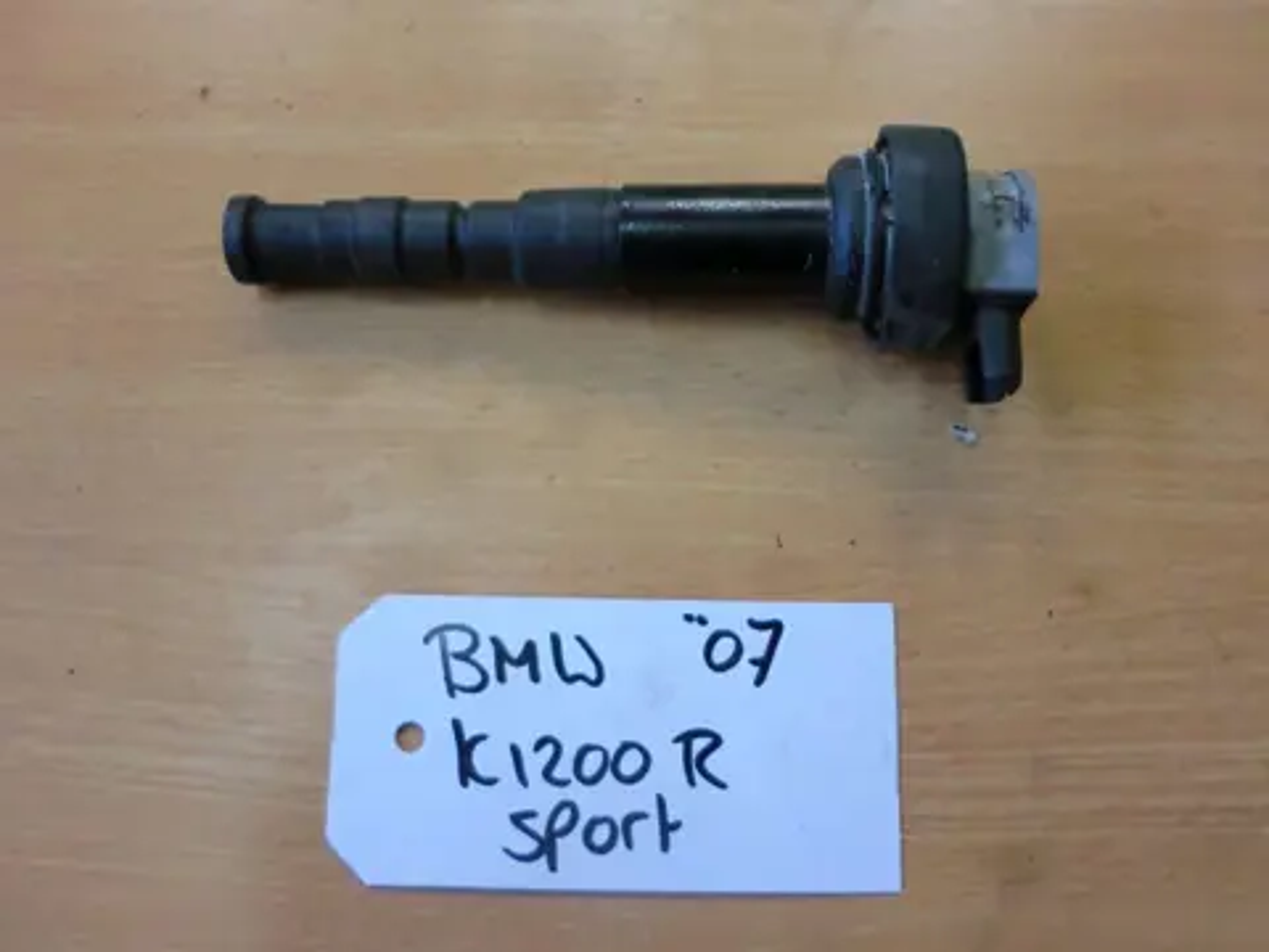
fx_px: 990
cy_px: 476
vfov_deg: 51.4
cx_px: 634
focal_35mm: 27
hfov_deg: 65.3
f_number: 3.2
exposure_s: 1/60
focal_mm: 4.9
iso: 320
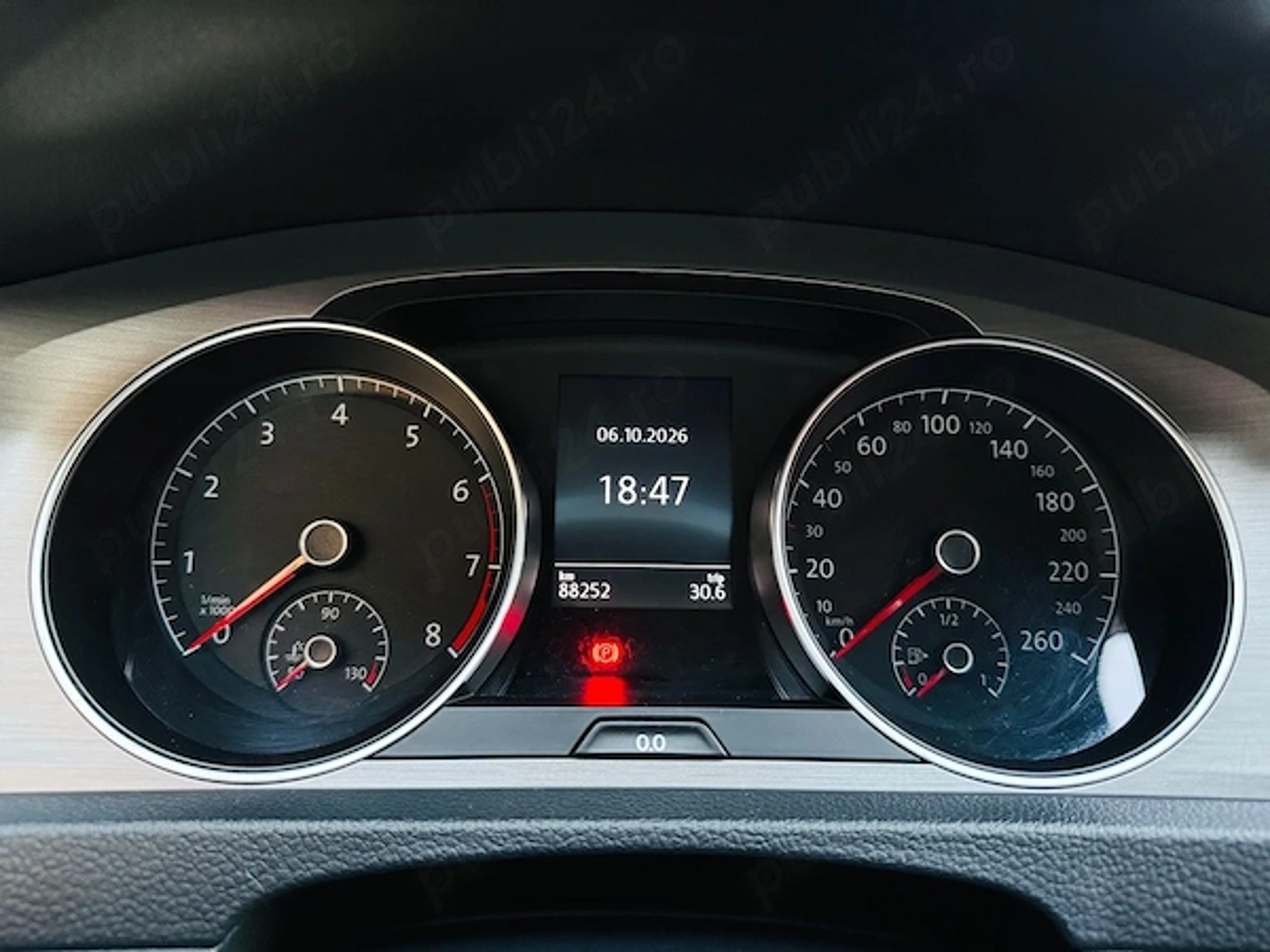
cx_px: 635
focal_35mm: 24
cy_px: 476
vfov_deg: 56.8
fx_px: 881
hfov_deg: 71.6
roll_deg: -1.9
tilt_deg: -14.4
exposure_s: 1/30
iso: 1000
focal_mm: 6.76
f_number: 1.78
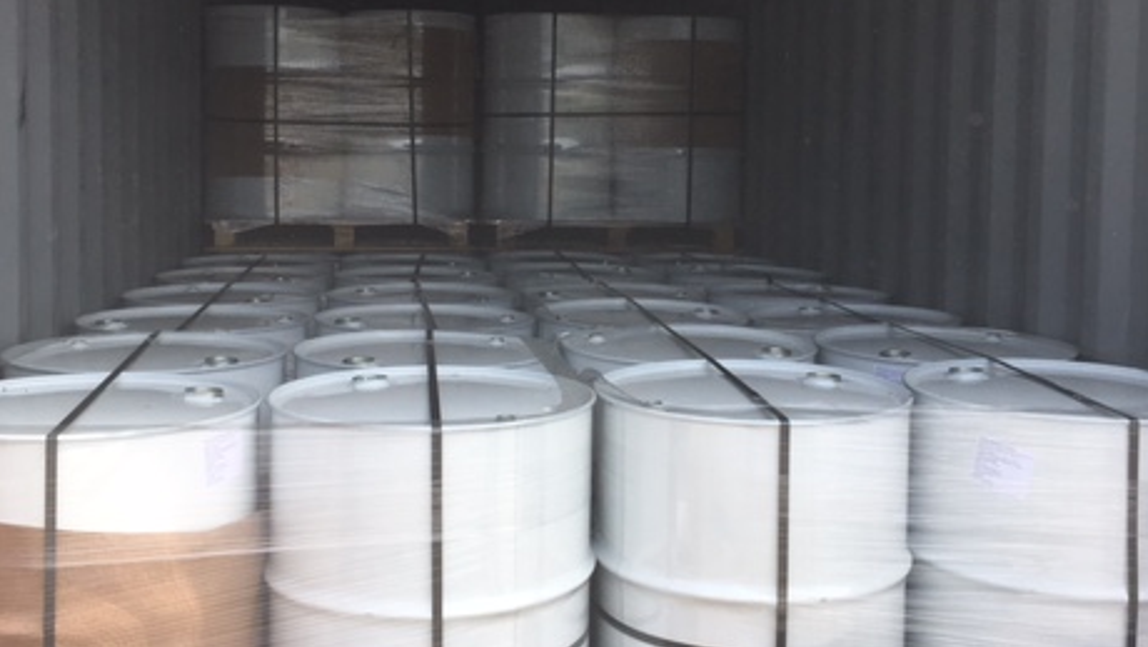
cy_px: 212
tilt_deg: -6.1
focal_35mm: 44
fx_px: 1340
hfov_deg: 46.4
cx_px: 554
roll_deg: +0.8
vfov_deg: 27.0
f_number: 2.2
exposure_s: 1/905
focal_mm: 4.15
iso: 25
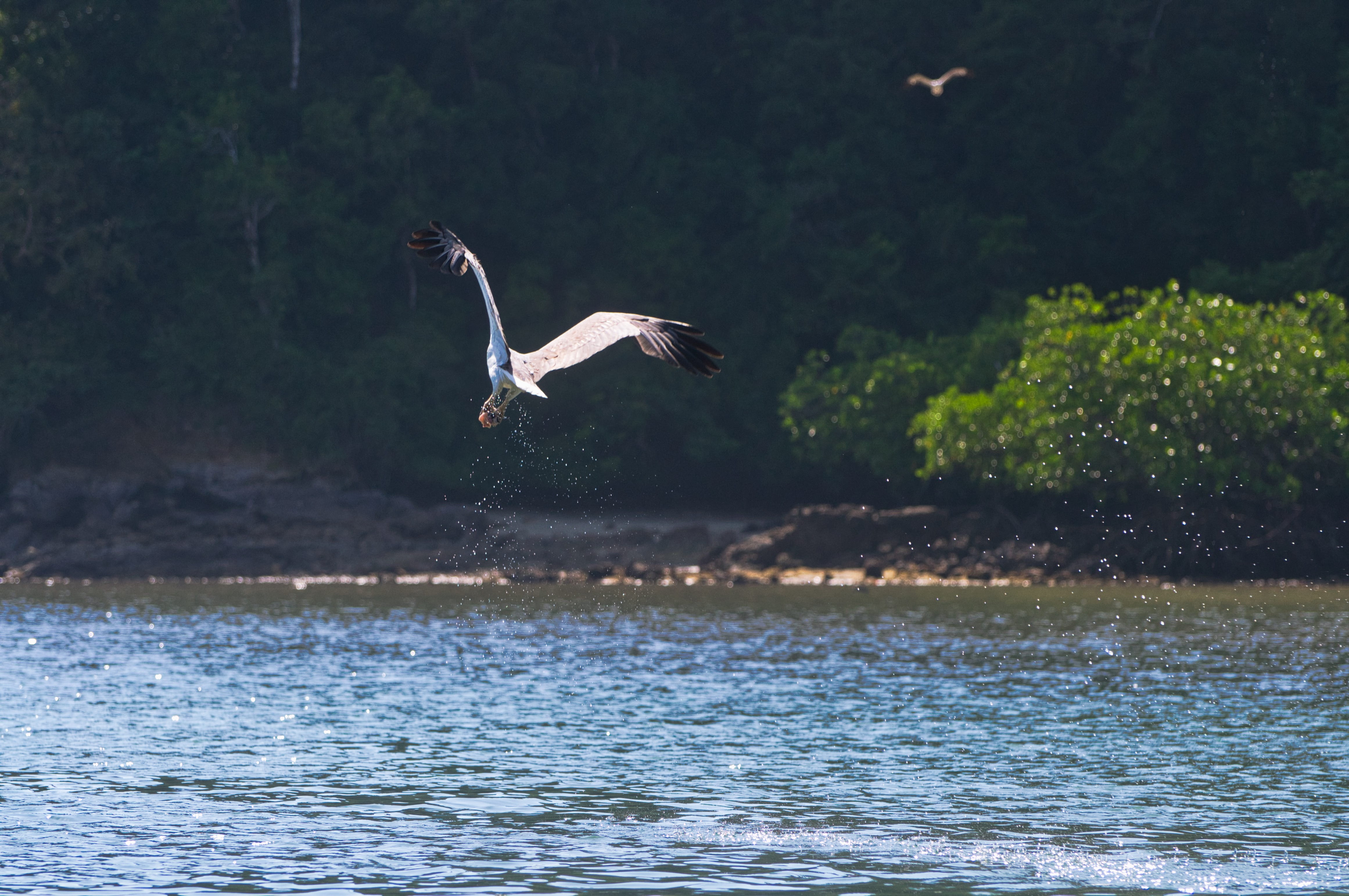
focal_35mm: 188
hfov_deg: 11.0
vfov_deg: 7.3
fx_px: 7017
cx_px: 674
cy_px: 448
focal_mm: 125
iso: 400
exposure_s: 1/1600
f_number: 4.8
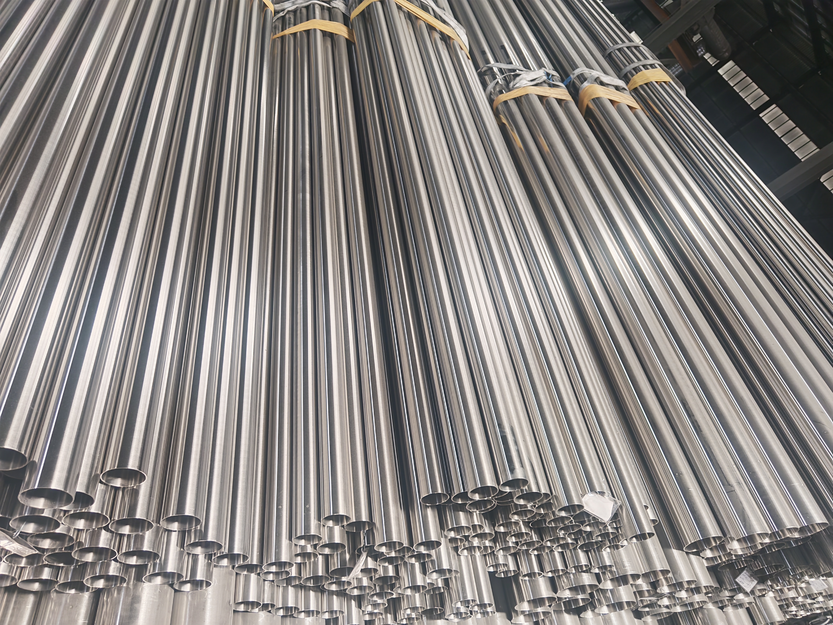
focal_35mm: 24
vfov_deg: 56.8
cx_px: 416
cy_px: 312
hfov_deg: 71.6
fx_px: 578
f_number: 1.9
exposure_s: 1/50
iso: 80
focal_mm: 6.67
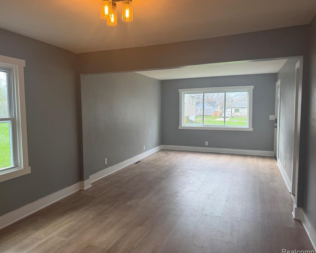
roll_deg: +0.6
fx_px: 243
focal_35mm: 26
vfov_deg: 54.9
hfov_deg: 65.9
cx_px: 141
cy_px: 126
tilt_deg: -3.8
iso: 80
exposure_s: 1/175
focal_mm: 6.76
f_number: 1.78
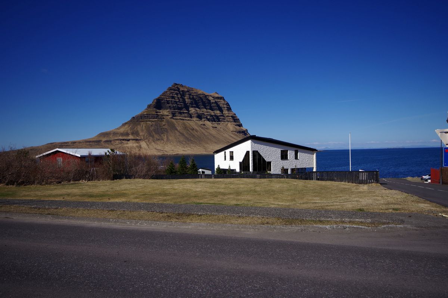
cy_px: 149
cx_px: 224
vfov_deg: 43.5
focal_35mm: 30
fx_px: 373
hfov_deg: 62.0
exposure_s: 1/500
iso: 100
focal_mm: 20
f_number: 8
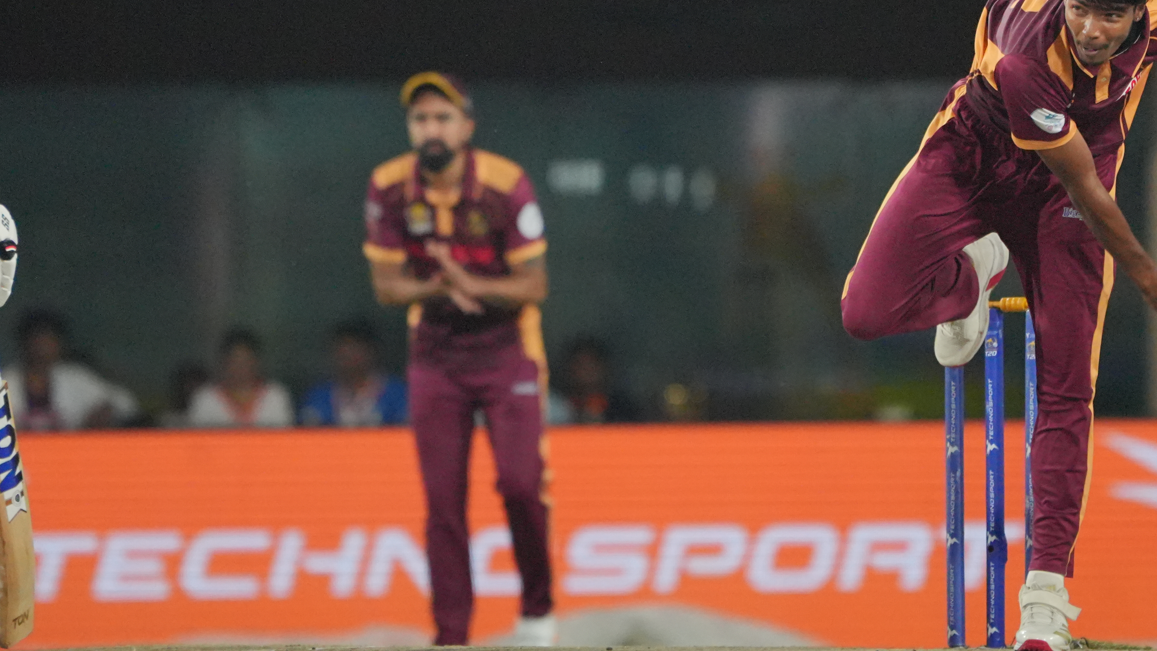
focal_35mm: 1229
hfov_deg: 1.8
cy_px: 124
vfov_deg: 1.0
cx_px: 821
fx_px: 37705
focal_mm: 600
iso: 5000
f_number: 6.3
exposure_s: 1/2000
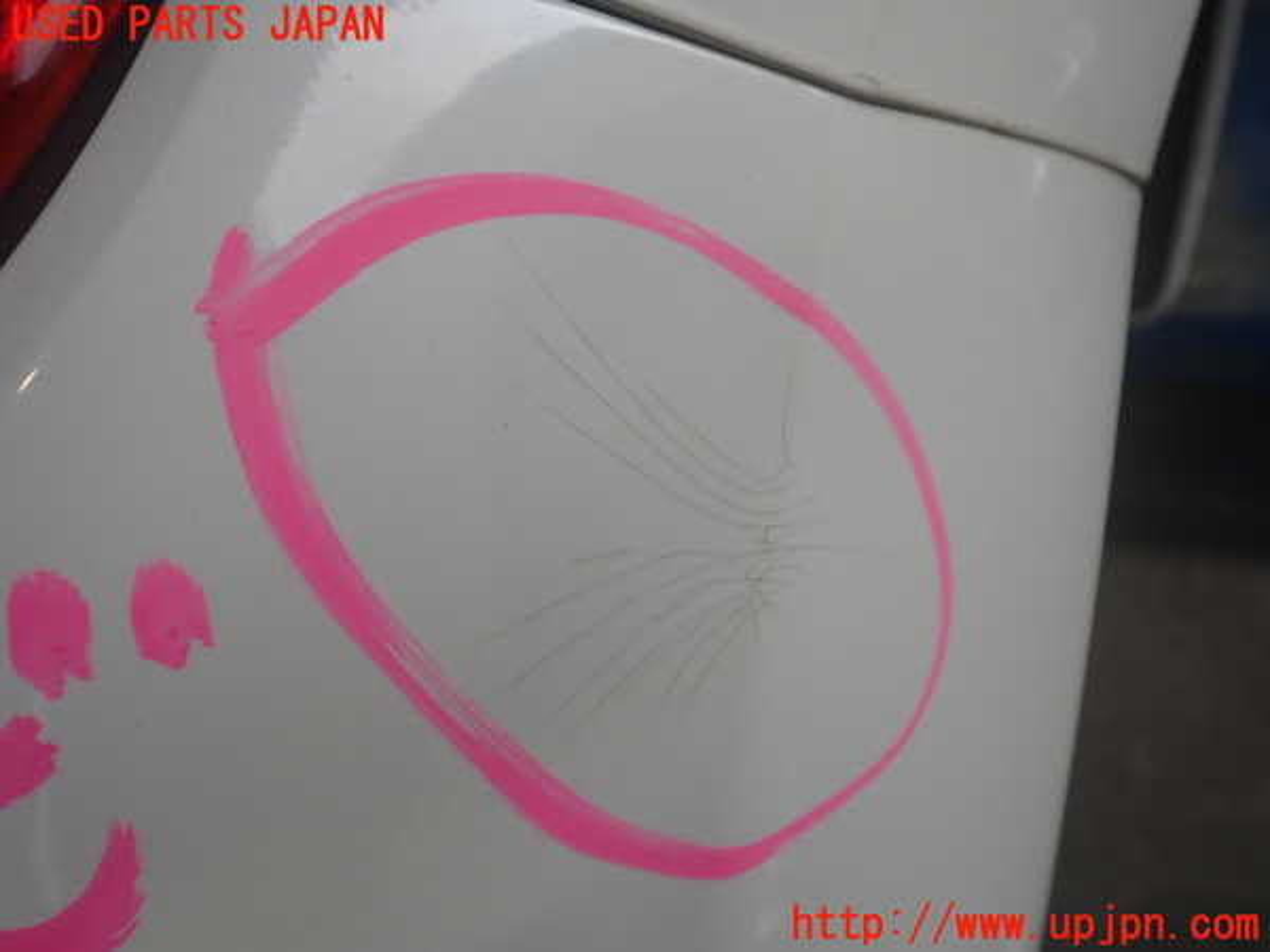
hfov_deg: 60.0
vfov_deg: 46.8
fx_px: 1101
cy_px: 476
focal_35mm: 30
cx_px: 635
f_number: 2.3
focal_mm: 5.4
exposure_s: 1/160
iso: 100
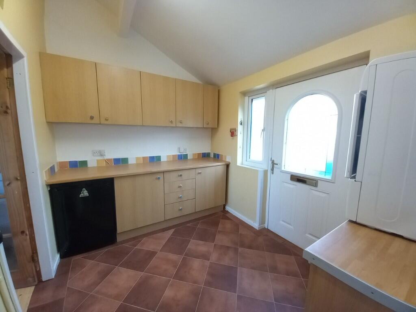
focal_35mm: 13
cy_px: 156
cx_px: 208
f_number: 2.2
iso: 100
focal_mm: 1.13
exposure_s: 1/50
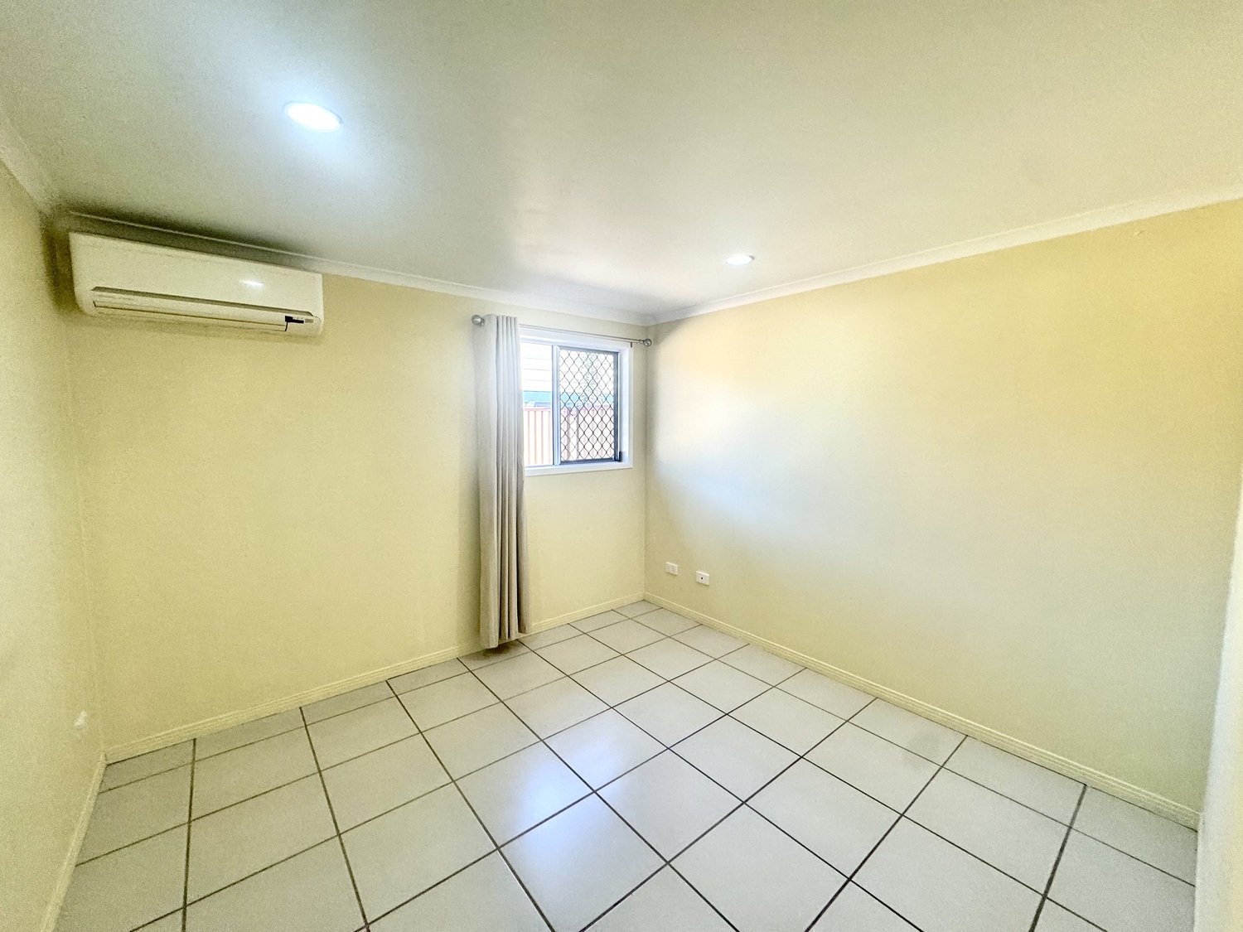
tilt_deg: -4.7
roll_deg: +0.3
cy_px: 466
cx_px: 622
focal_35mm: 14
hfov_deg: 102.1
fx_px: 503
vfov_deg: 85.7
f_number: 2.2
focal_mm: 2.22
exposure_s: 1/100
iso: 160
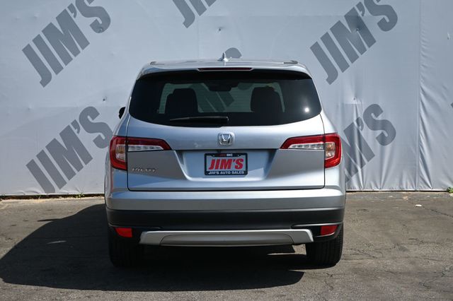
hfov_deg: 32.6
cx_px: 226
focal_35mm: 62
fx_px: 773
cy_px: 150
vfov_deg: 22.1
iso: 110
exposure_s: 1/250
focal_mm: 41
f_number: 5.6
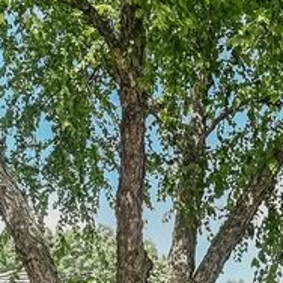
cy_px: 447
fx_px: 814
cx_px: 312
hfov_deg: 18.9
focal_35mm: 88
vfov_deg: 17.4
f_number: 8
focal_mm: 19
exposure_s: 1/160
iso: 400
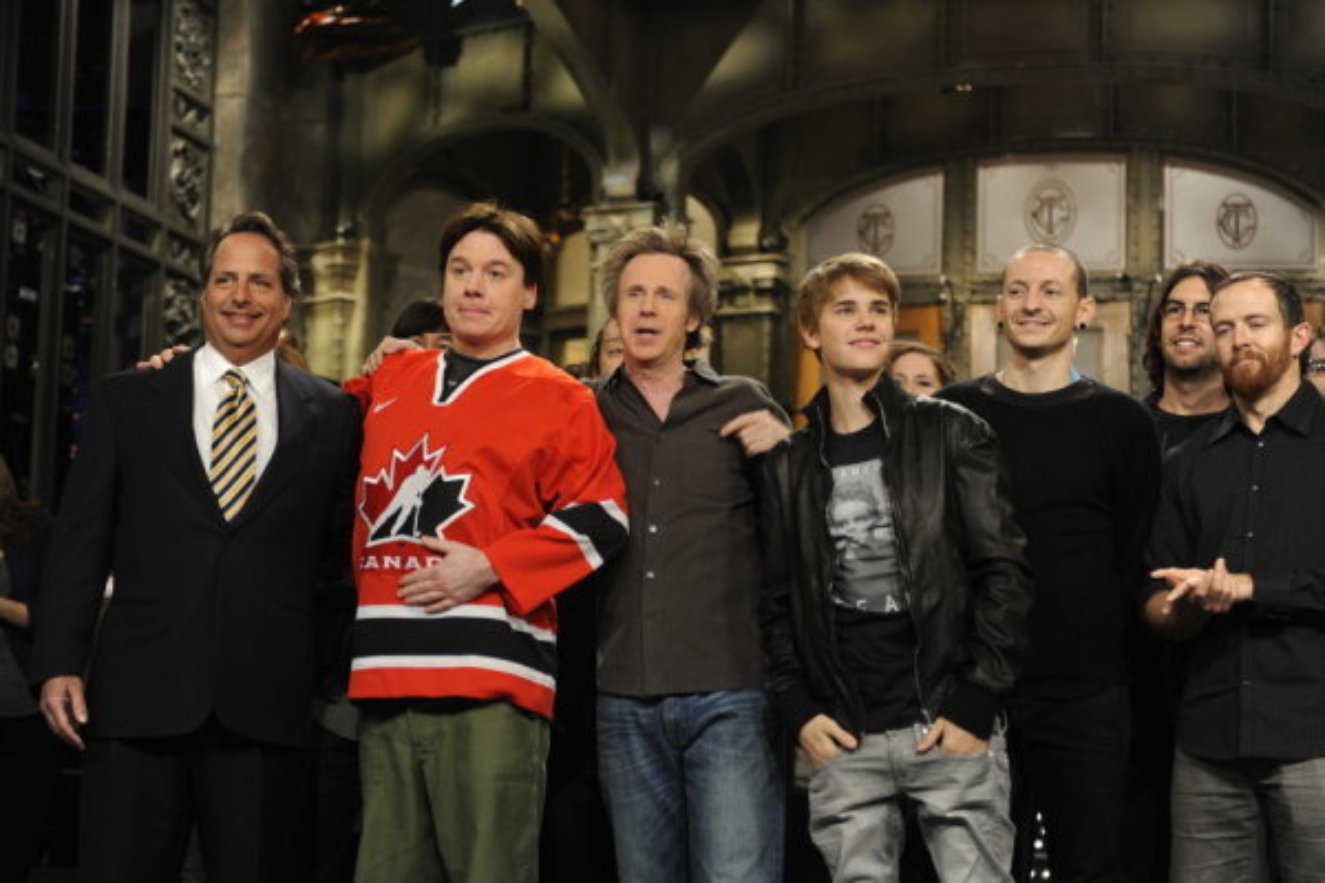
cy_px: 442
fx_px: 2576
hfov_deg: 28.8
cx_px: 662
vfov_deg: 19.5
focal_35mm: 70
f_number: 2.8
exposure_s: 1/125
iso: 1000
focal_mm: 70
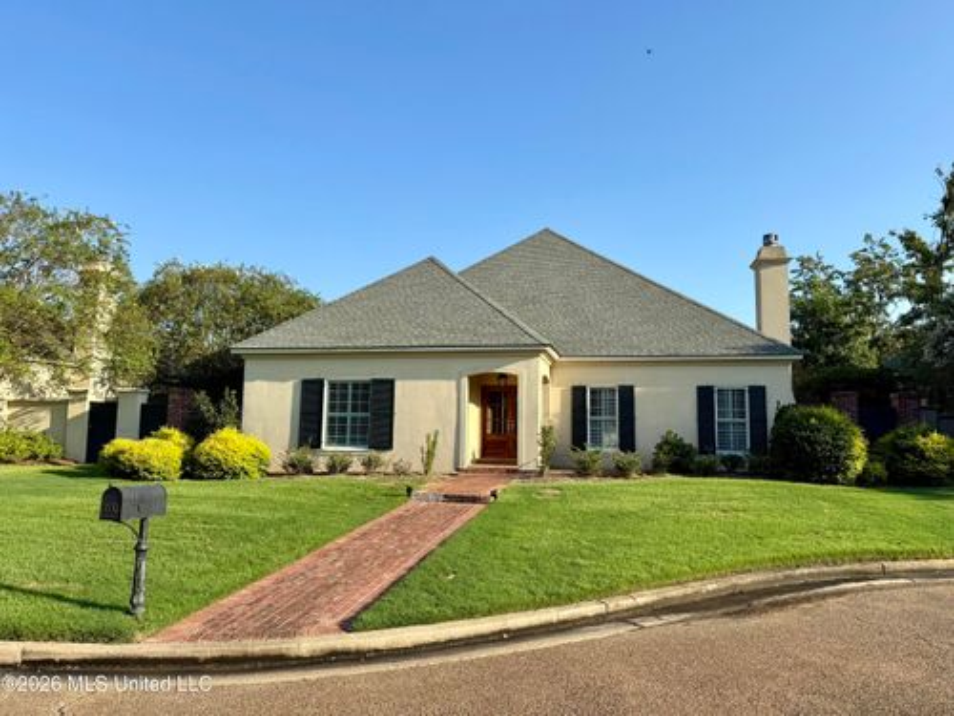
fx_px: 661
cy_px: 358
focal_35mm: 24
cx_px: 477
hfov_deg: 71.6
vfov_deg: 56.8
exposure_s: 1/3021
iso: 80
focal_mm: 6.76
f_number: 1.78
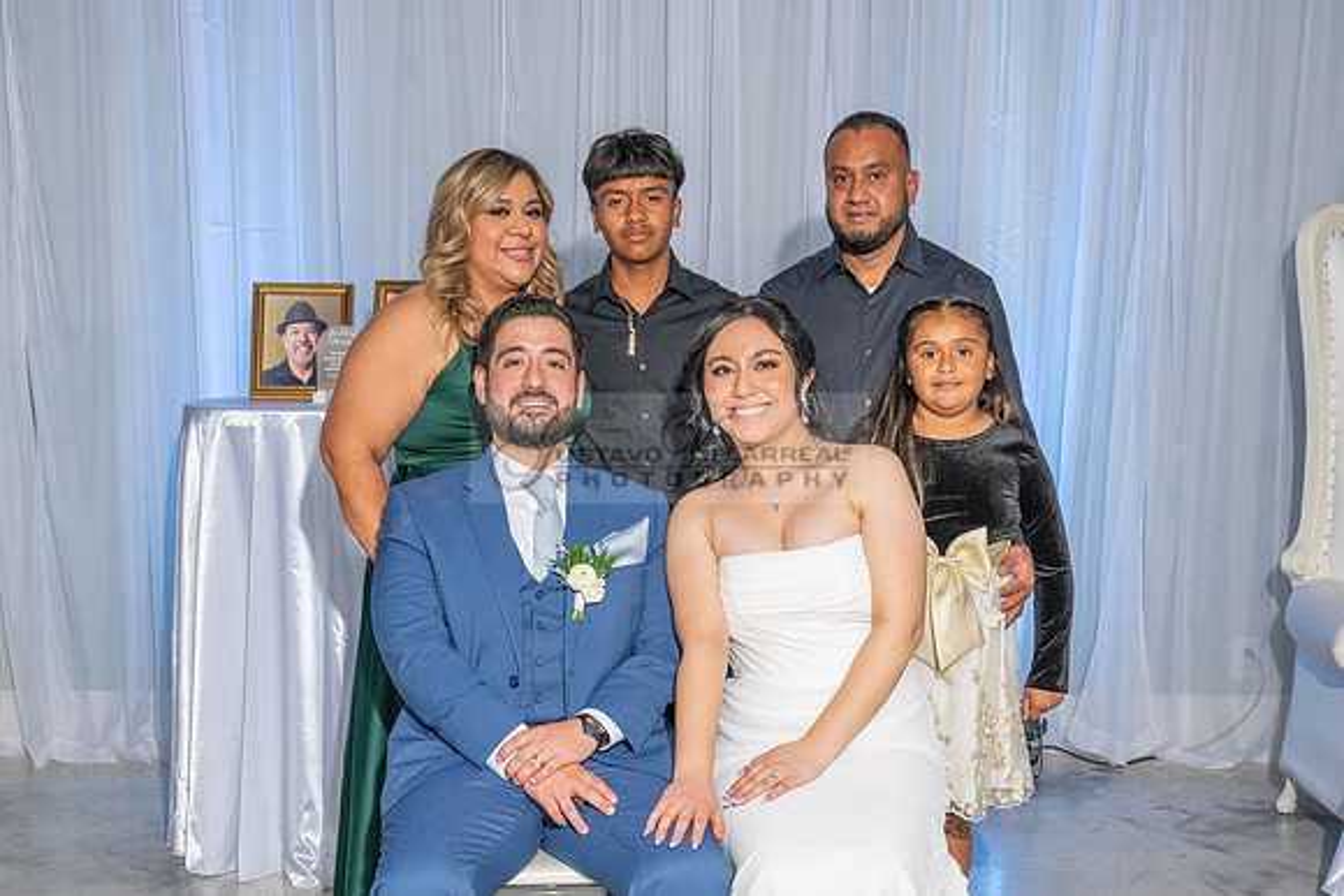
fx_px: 1875
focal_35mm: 50
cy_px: 726
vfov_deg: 26.4
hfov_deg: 39.4
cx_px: 733
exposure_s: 1/160
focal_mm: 31
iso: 640
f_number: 5
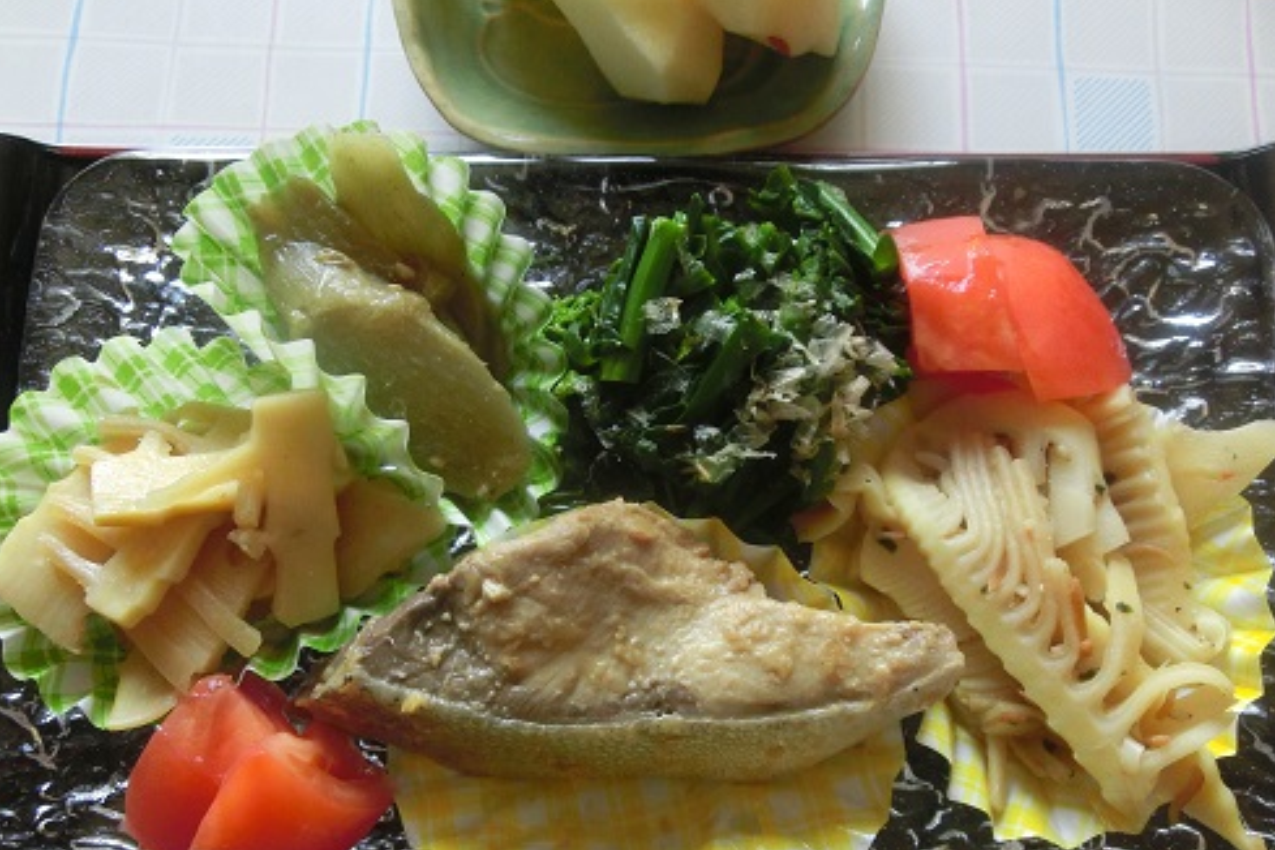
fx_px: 956
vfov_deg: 47.8
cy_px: 481
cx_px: 619
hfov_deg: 67.4
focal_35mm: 27
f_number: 3.3
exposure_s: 1/125
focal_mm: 4.4
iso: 500
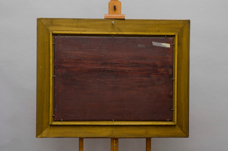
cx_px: 114
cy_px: 76
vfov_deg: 20.5
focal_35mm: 66
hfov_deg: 30.6
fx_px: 417
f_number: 8
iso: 200
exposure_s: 1/125
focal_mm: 44
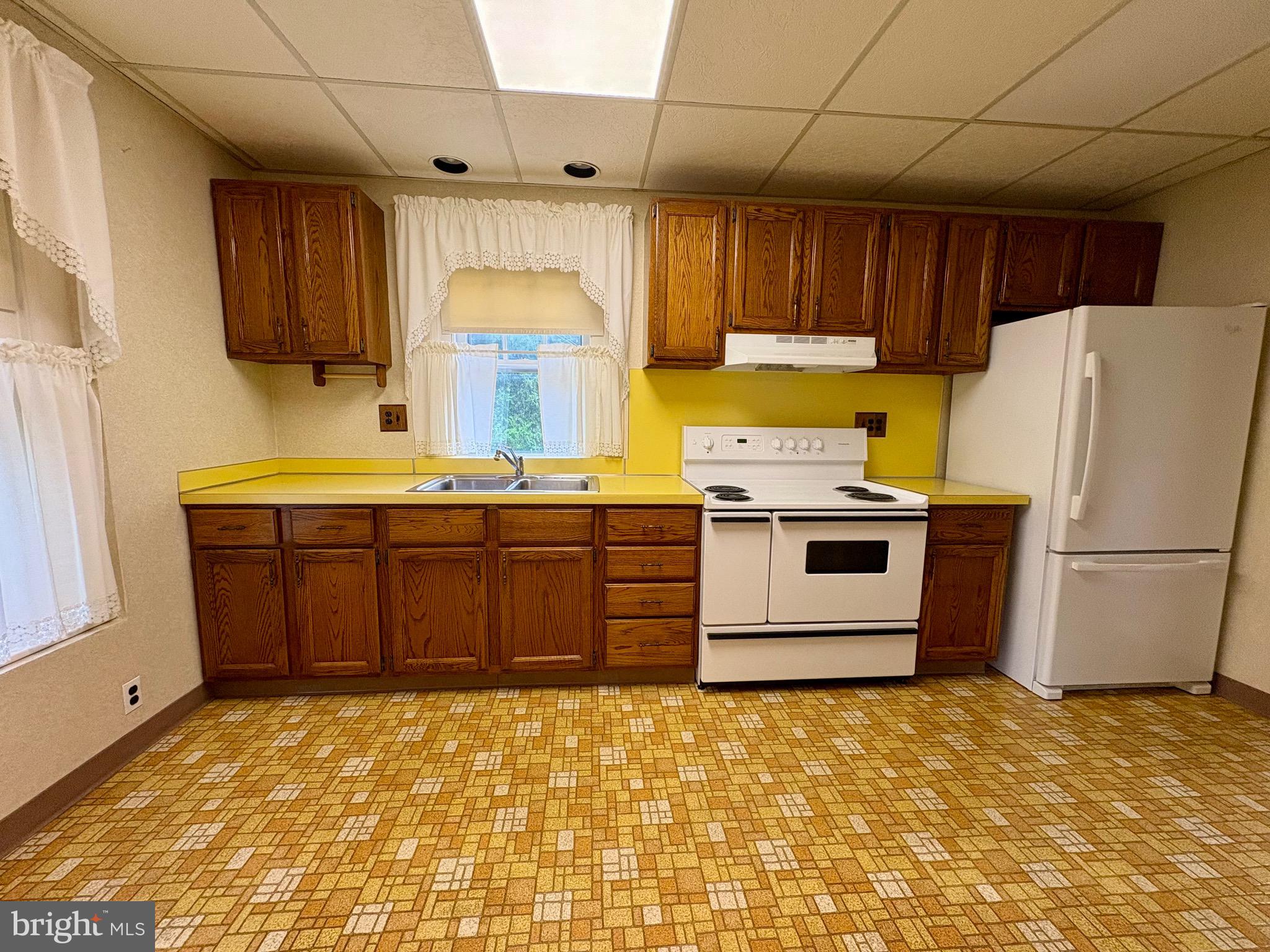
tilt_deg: -6.5
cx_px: 635
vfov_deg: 85.7
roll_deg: -0.3
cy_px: 476
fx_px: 514
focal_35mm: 14
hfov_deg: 102.1
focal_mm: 2.22
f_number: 2.2
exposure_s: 1/120
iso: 160
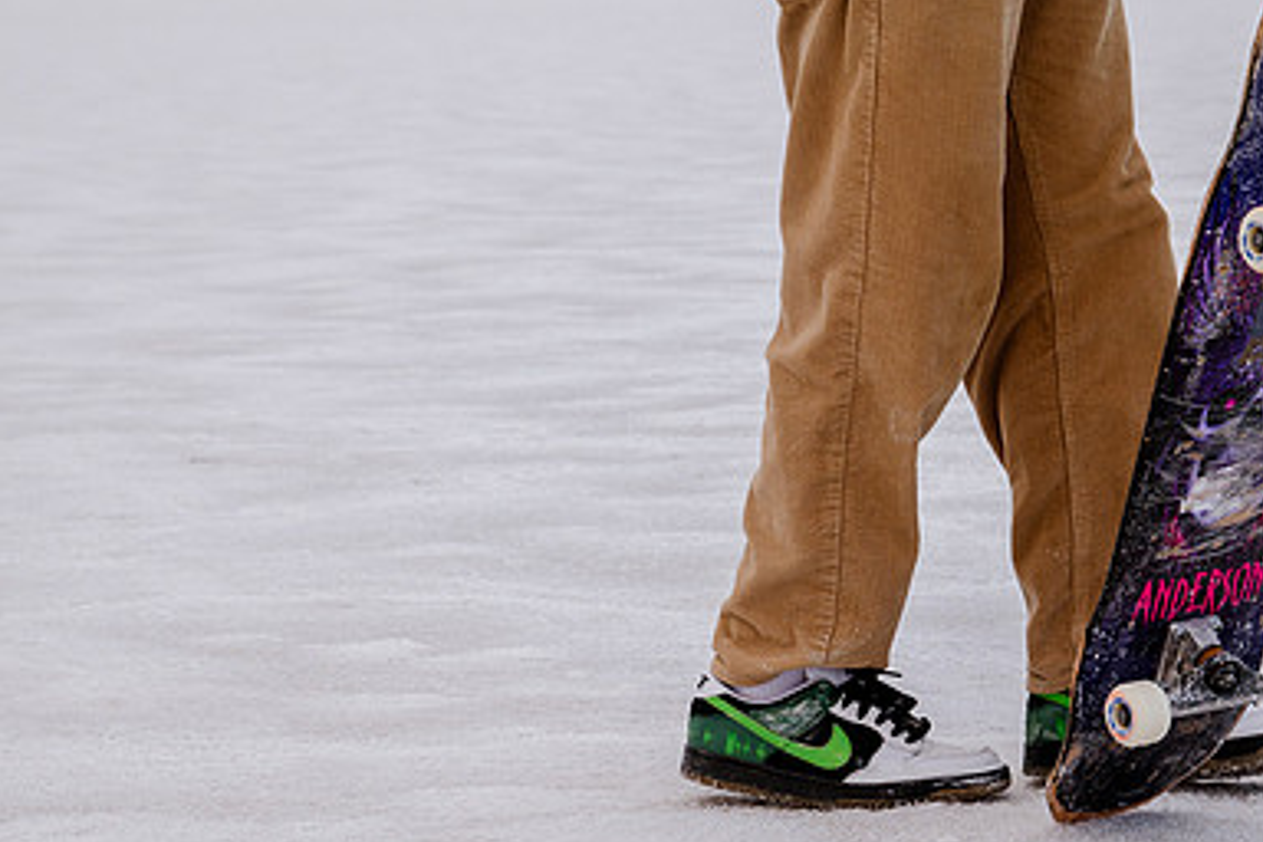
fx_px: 5192
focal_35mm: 148
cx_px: 842
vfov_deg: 9.3
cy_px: 663
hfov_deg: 13.8
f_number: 8
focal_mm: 75
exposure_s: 1/640
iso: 250
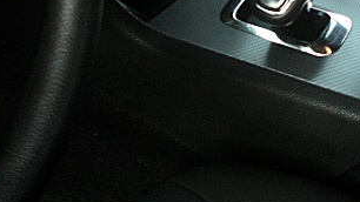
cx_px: 269
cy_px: -35
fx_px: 783
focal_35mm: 82
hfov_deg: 25.6
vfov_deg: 14.3
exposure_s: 1/80
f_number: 2.8
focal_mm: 6.3
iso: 200
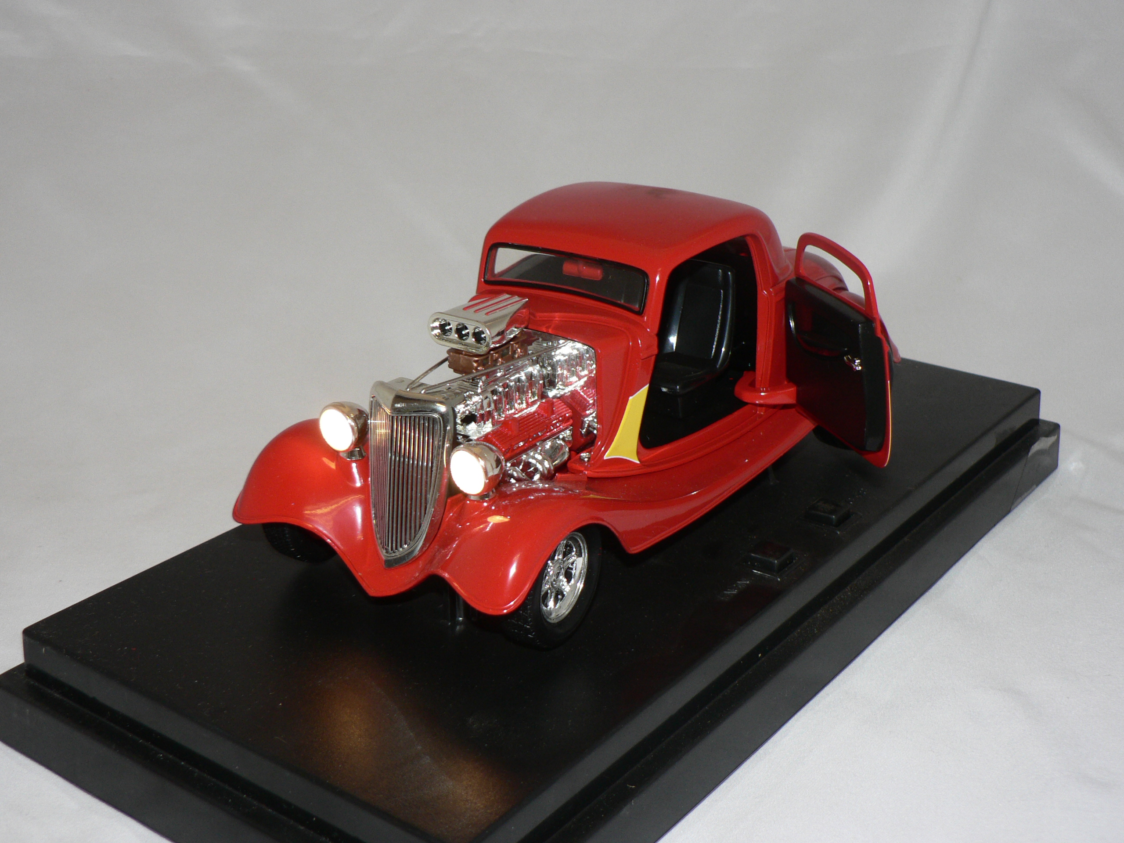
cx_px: 562
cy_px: 422
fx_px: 1494
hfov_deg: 41.2
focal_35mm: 46
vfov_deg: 31.5
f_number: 2.8
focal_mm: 7.7
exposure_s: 1/60
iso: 100
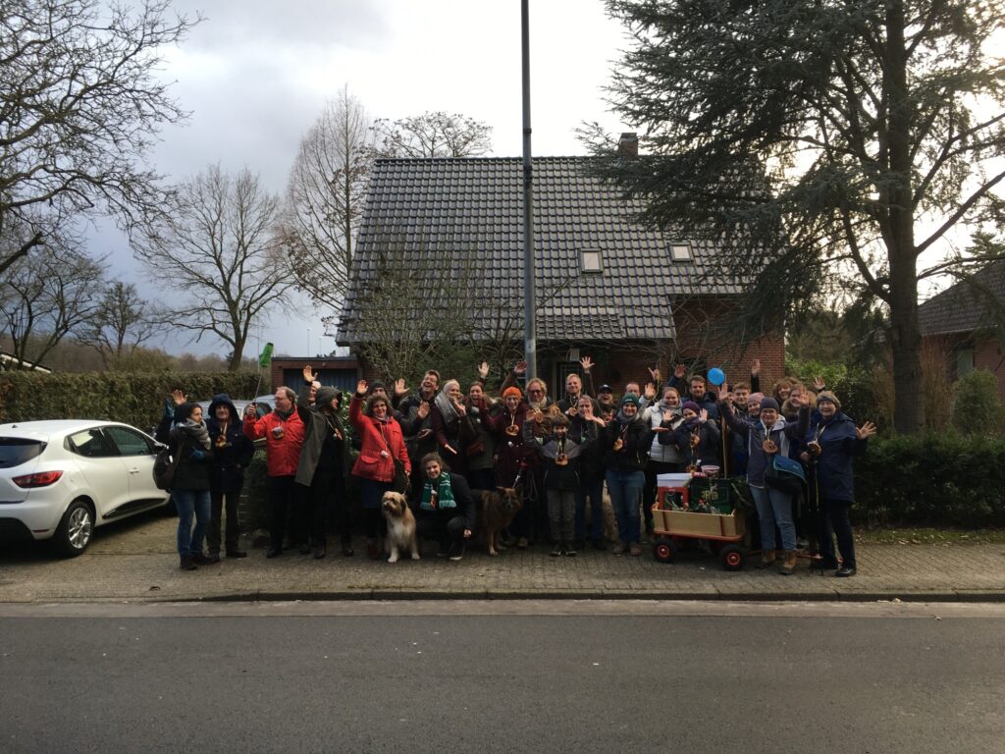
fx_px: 842
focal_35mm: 29
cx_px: 502
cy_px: 377
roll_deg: -0.1
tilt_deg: +0.1
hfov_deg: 61.7
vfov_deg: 48.2
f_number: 2.2
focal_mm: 4.15
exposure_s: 1/116
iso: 25
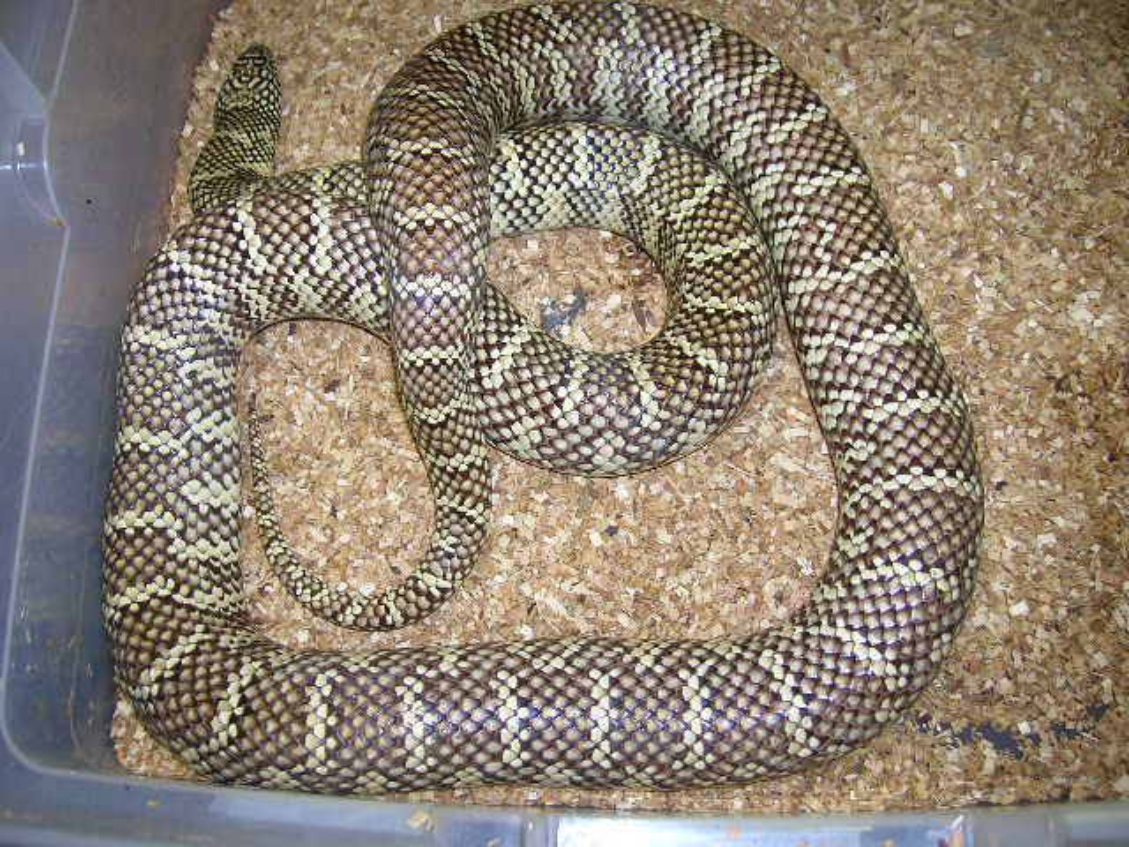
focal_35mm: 34
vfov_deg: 41.8
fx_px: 1109
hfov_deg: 54.0
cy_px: 424
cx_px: 564
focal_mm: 5.7
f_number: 2.9
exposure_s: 1/60.1
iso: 50
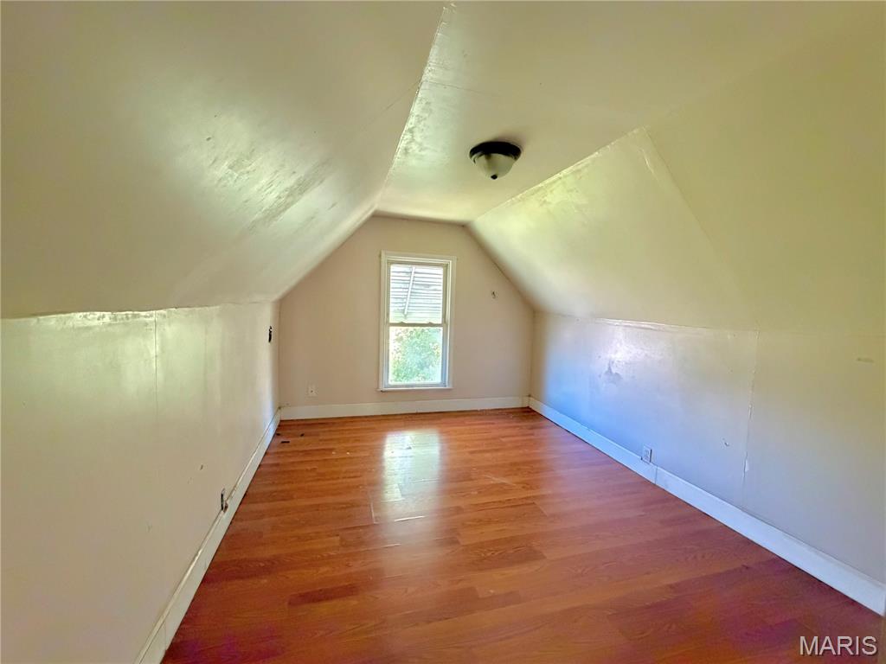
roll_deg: -1.4
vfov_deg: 85.7
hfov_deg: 102.1
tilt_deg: -4.9
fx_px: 358
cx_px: 443
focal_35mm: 14
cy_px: 332
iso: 1250
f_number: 2.2
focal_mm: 2.22
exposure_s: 1/53
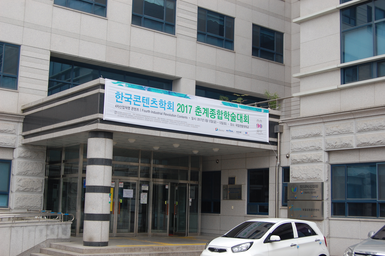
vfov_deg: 26.4
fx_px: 545
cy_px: 128
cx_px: 192
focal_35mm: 51
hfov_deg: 38.9
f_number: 6.3
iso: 200
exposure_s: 1/160
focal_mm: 34
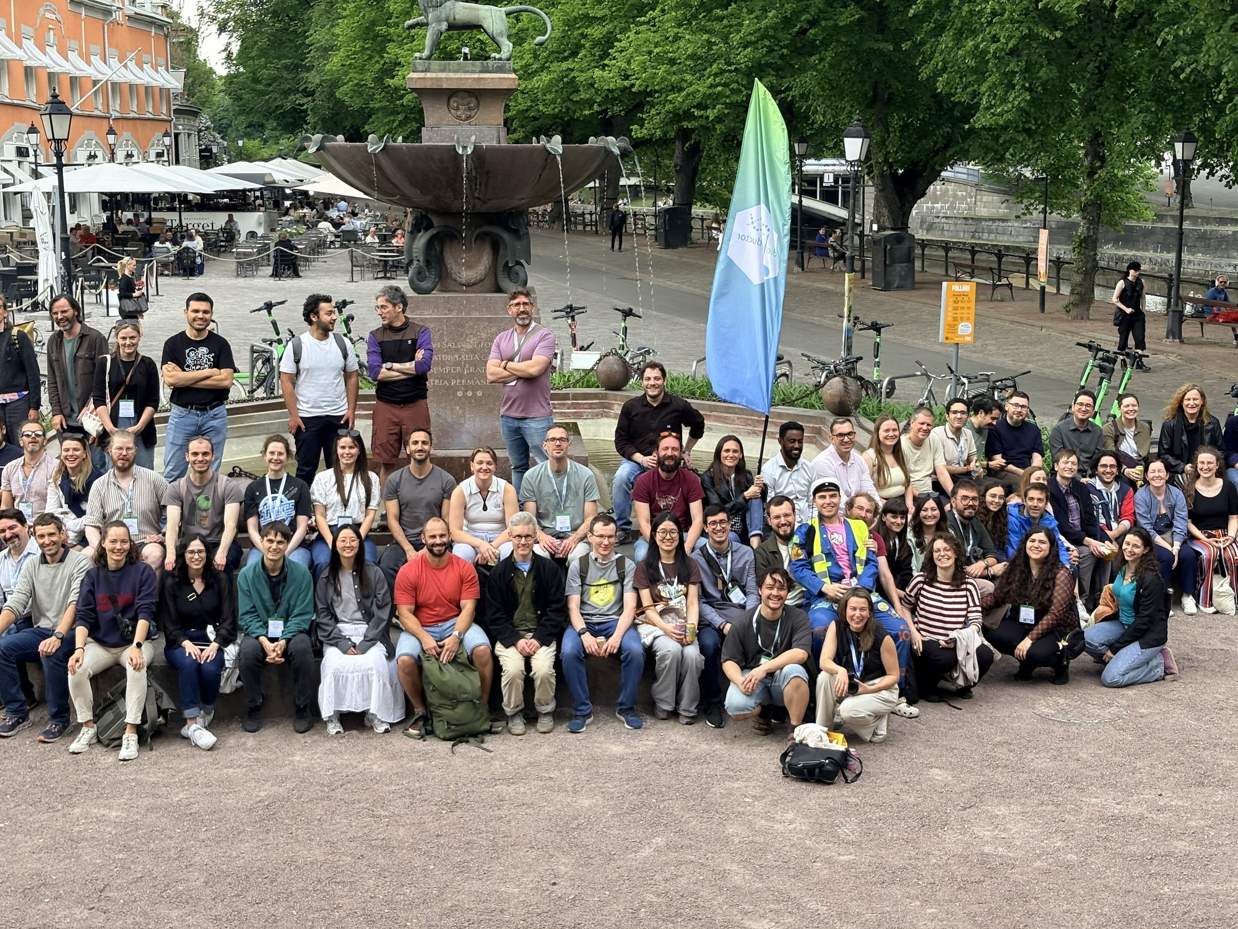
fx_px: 1860
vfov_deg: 28.0
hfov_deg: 36.8
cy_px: 464
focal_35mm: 52
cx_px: 619
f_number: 1.6
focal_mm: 5.96
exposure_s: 1/206
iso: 40
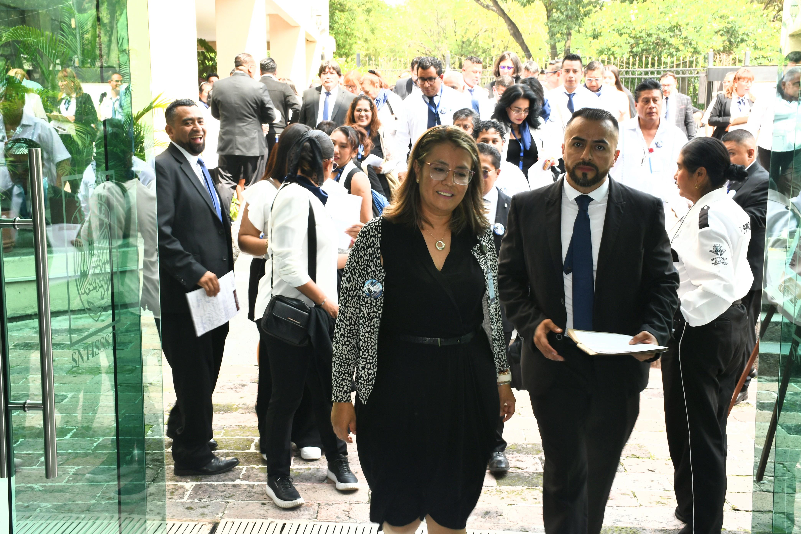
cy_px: 267
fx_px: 890
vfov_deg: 33.4
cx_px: 400
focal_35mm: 40
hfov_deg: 48.5
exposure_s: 1/60
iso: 220
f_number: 10
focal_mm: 27
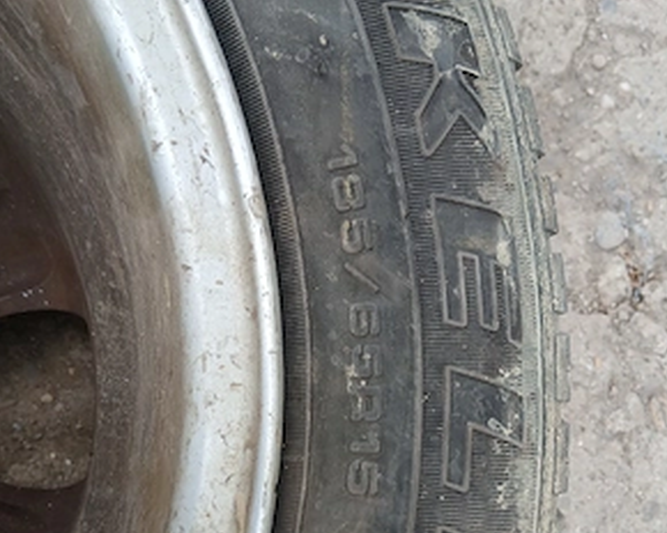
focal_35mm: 35
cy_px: 402
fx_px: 691
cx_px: 336
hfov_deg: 51.5
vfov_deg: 41.0
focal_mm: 3.98
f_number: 1.8
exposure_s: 1/50.3
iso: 50
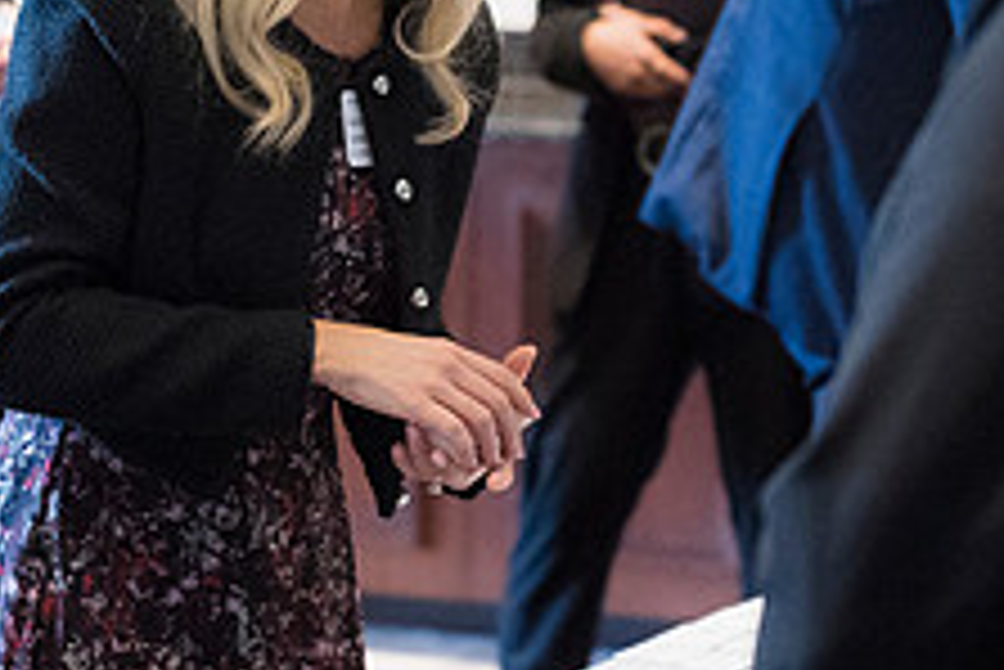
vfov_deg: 7.5
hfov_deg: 11.3
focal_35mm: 182
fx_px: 5079
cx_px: 311
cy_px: -65
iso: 6400
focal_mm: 70
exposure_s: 1/125
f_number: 2.8
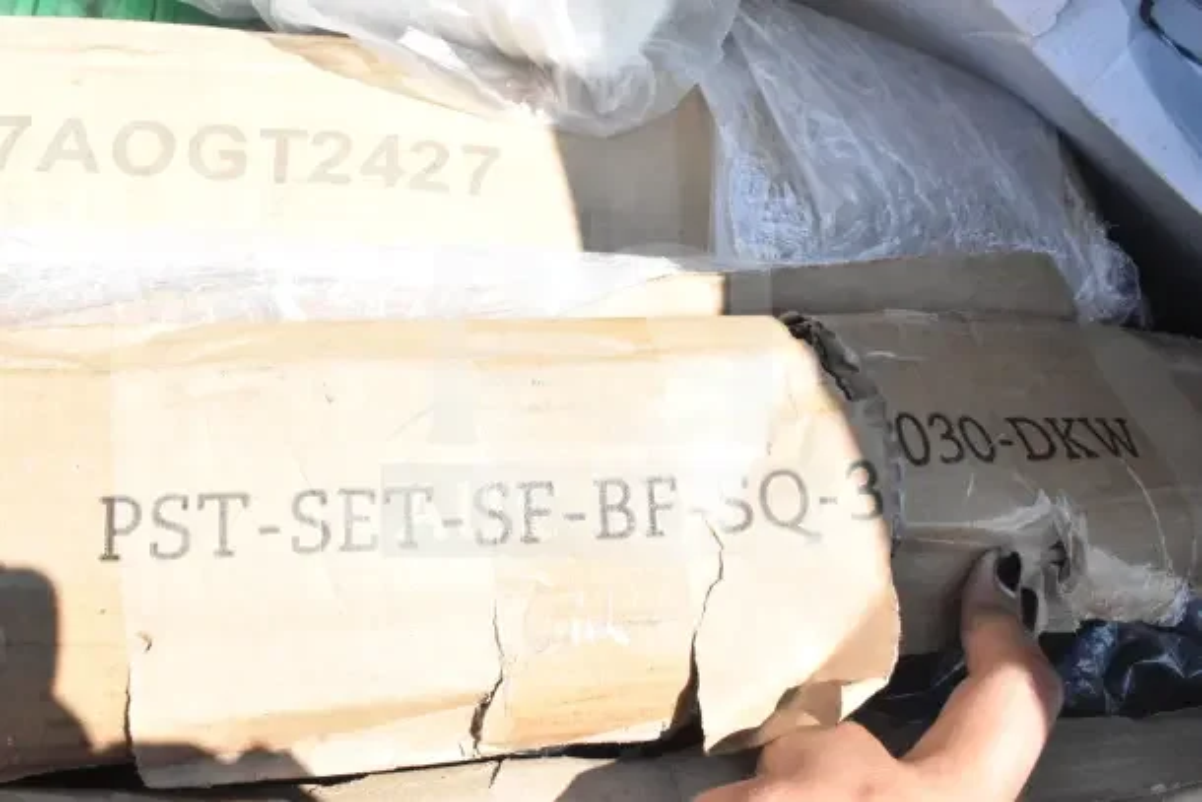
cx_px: 601
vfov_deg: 41.7
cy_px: 401
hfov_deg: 59.5
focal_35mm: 32
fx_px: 1052
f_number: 20
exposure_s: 1/1600
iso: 6400
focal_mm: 21
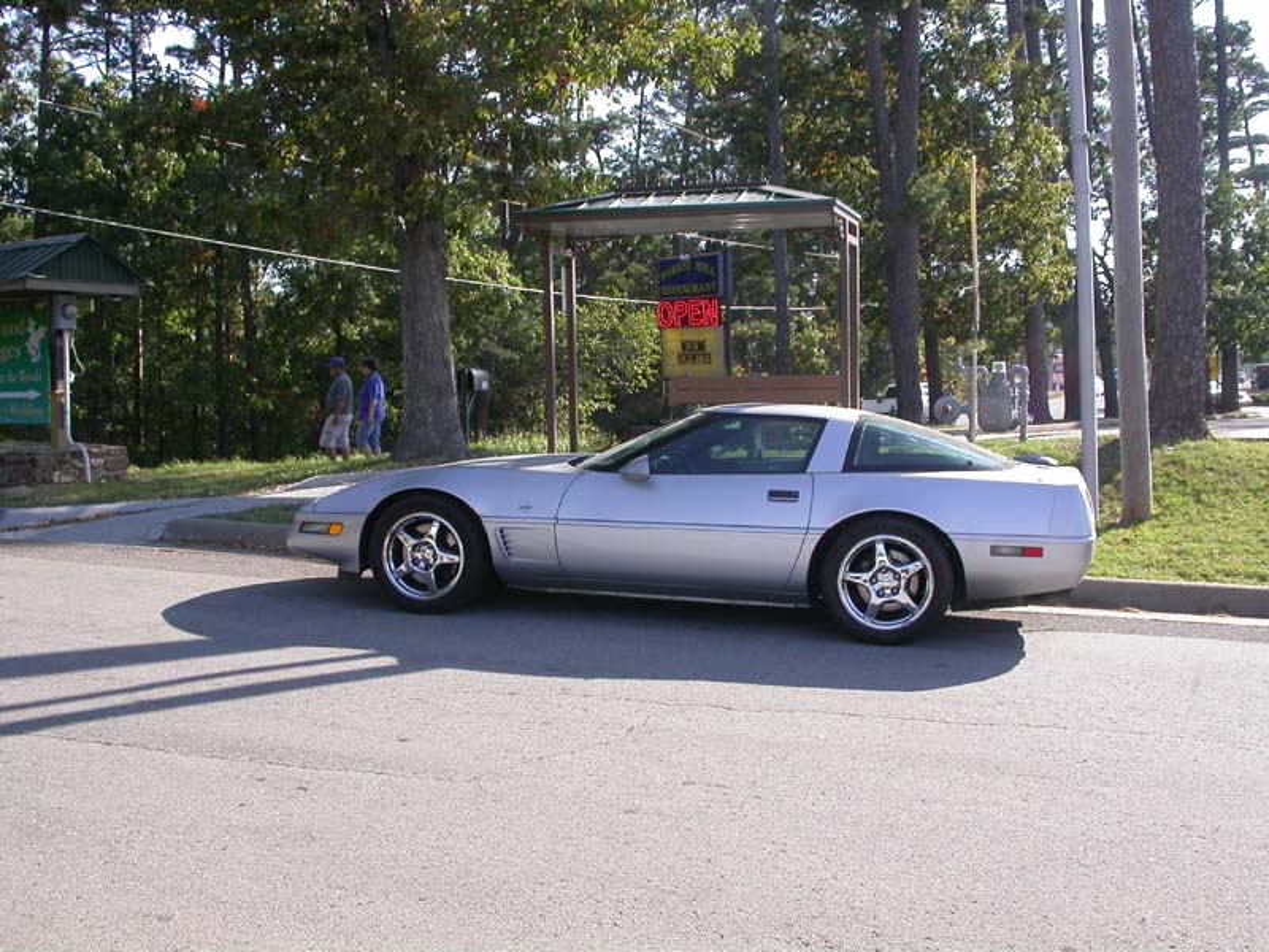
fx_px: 1393
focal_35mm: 38
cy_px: 476
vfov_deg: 37.7
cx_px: 634
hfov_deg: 49.0
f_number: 5.3
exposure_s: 1/201
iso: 100
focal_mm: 7.85
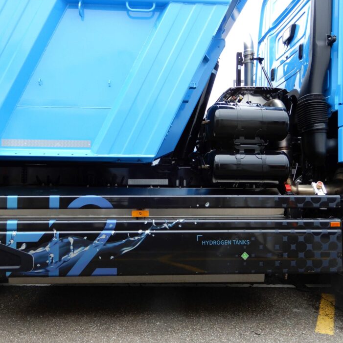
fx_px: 348
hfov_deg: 52.5
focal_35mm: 31
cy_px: 166
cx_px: 164
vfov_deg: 52.5
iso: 80
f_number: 3.4
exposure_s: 1/50
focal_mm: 4.3
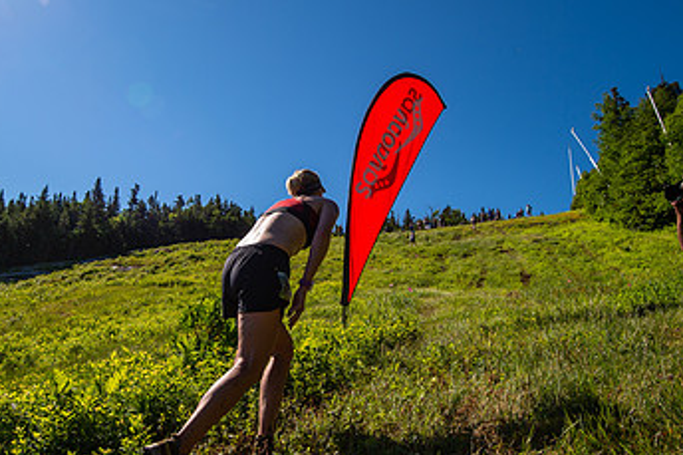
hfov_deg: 67.1
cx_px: 292
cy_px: 240
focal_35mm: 27
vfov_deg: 47.9
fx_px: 512
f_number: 5
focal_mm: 16
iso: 100
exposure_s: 1/1000
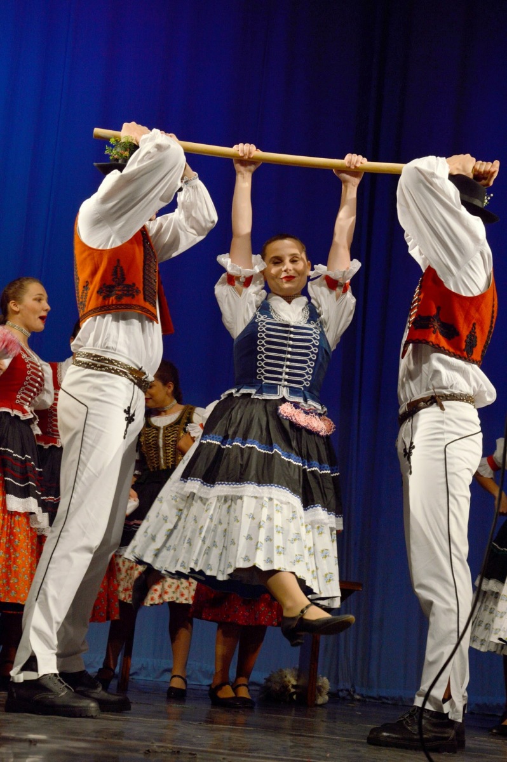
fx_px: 1587
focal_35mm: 75
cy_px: 381
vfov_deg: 27.0
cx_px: 254
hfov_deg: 18.2
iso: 400
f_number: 6.3
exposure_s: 1/80
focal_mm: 50
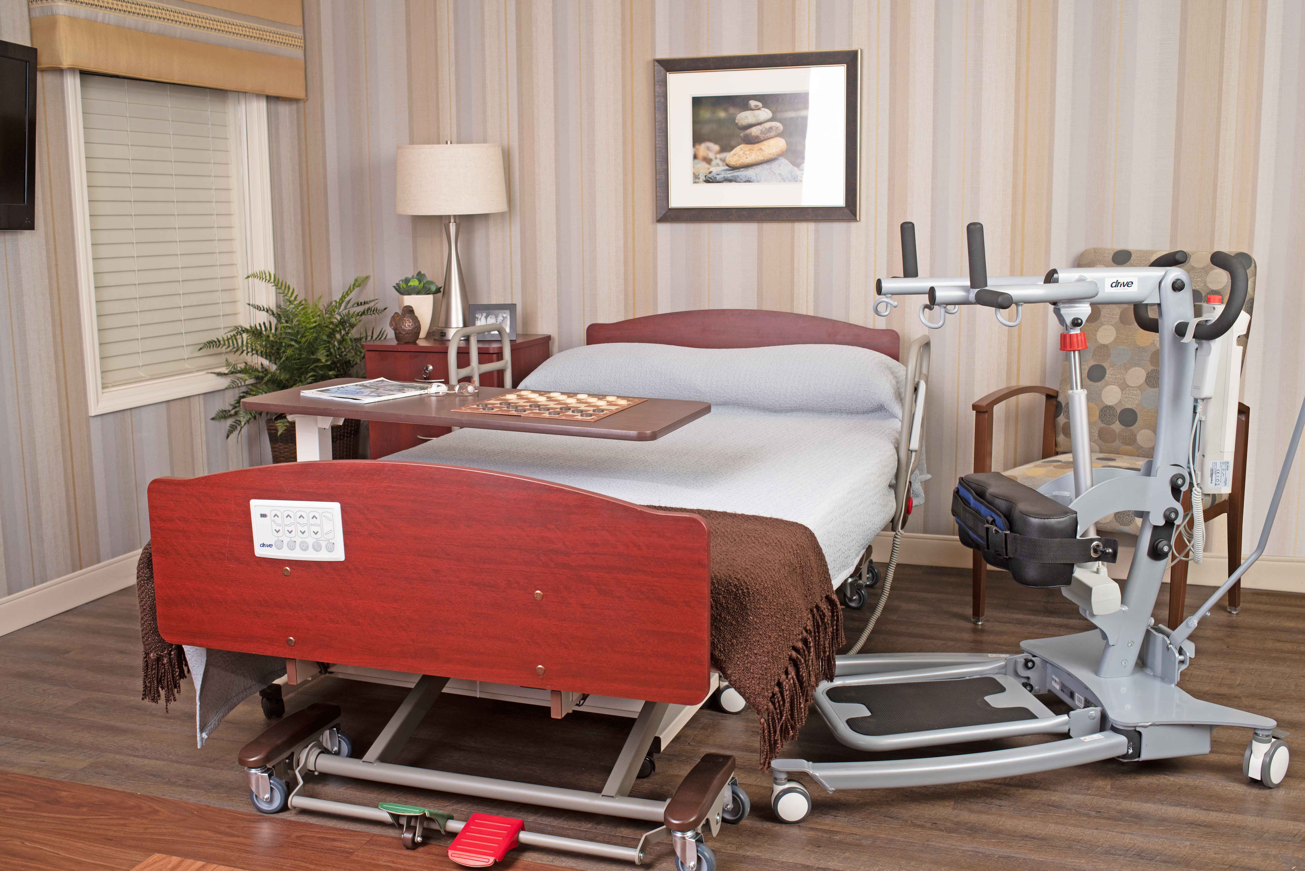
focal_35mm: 35
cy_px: 436
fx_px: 1269
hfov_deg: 54.4
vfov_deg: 37.9
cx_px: 652
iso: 250
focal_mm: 35
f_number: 7.1
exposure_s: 1/125
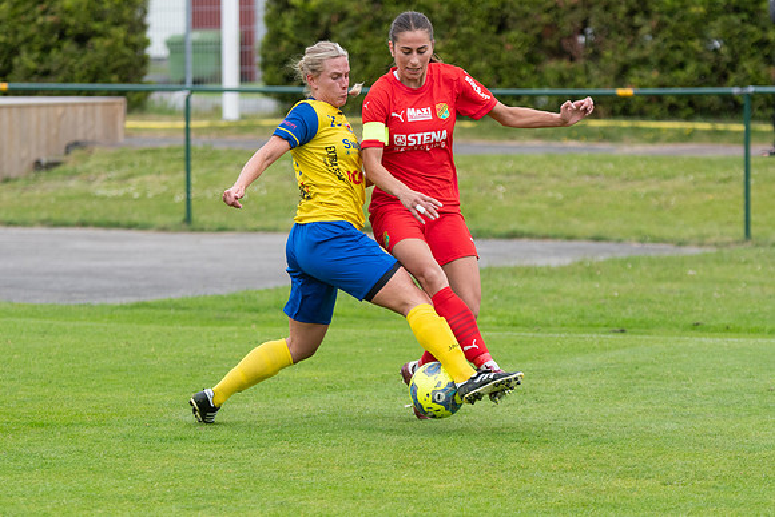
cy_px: 258
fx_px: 4407
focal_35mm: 205
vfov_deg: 6.7
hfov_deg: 10.0
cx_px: 388
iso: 450
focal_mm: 130
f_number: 3.2
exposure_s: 1/1600
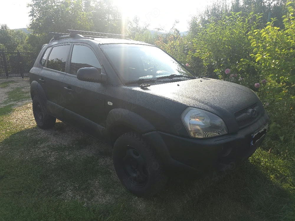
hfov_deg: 73.9
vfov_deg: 58.9
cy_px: 110
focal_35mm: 23
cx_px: 148
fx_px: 196
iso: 16
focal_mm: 6.3
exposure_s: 1/250
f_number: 1.7
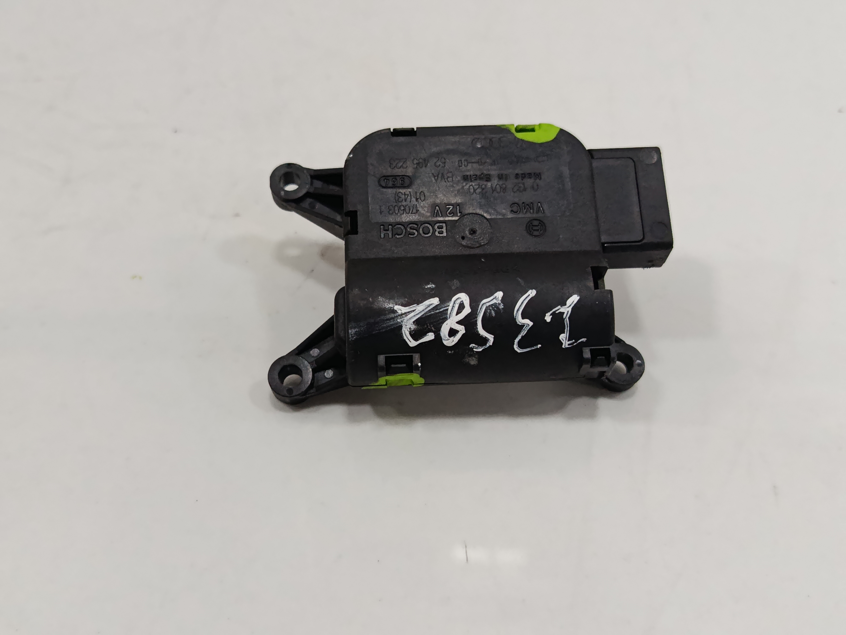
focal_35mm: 37
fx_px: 904
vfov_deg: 38.7
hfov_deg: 50.1
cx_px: 423
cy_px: 318
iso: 922
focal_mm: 5.24
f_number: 1.7
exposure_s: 1/100
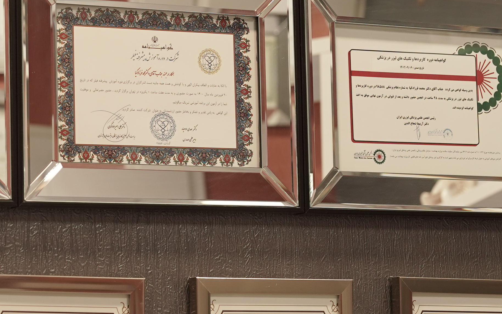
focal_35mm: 167
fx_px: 2285
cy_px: 107
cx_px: 95
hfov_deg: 12.5
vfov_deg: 7.9
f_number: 2.8
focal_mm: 50
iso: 400
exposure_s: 1/125
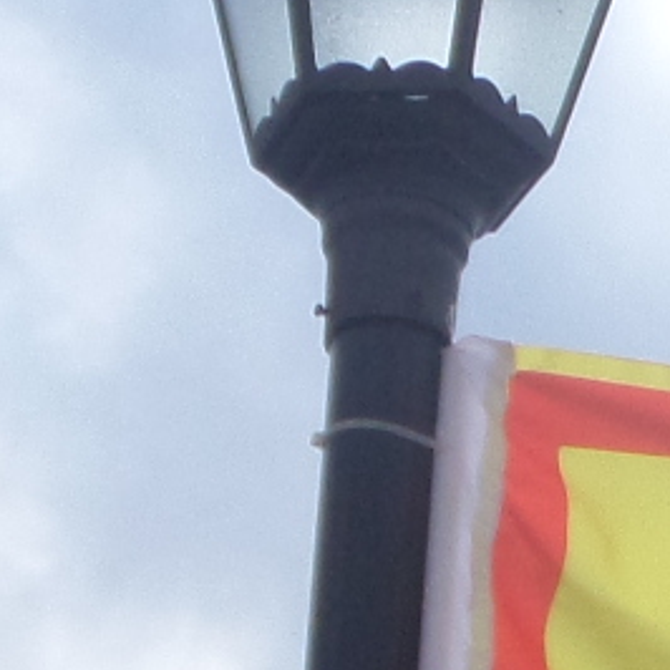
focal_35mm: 211
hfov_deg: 8.2
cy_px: 1730
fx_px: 4620
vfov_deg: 7.6
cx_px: 776
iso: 80
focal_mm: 5.3
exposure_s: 1/2000
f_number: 3.4
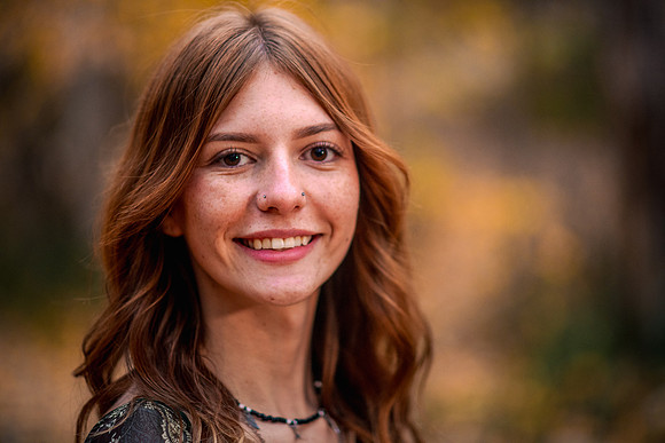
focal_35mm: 105
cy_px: 222
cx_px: 332
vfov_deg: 13.0
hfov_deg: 19.5
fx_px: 1940
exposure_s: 1/100
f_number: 2
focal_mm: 105
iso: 1250
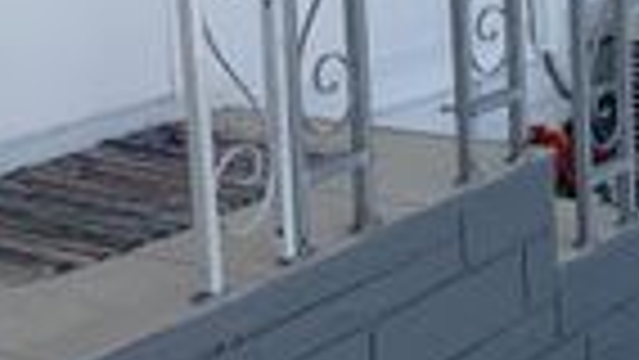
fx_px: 1695
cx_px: 508
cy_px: -119
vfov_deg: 11.8
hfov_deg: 21.1
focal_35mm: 100
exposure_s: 1/564
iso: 25
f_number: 1.8
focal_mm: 4.25
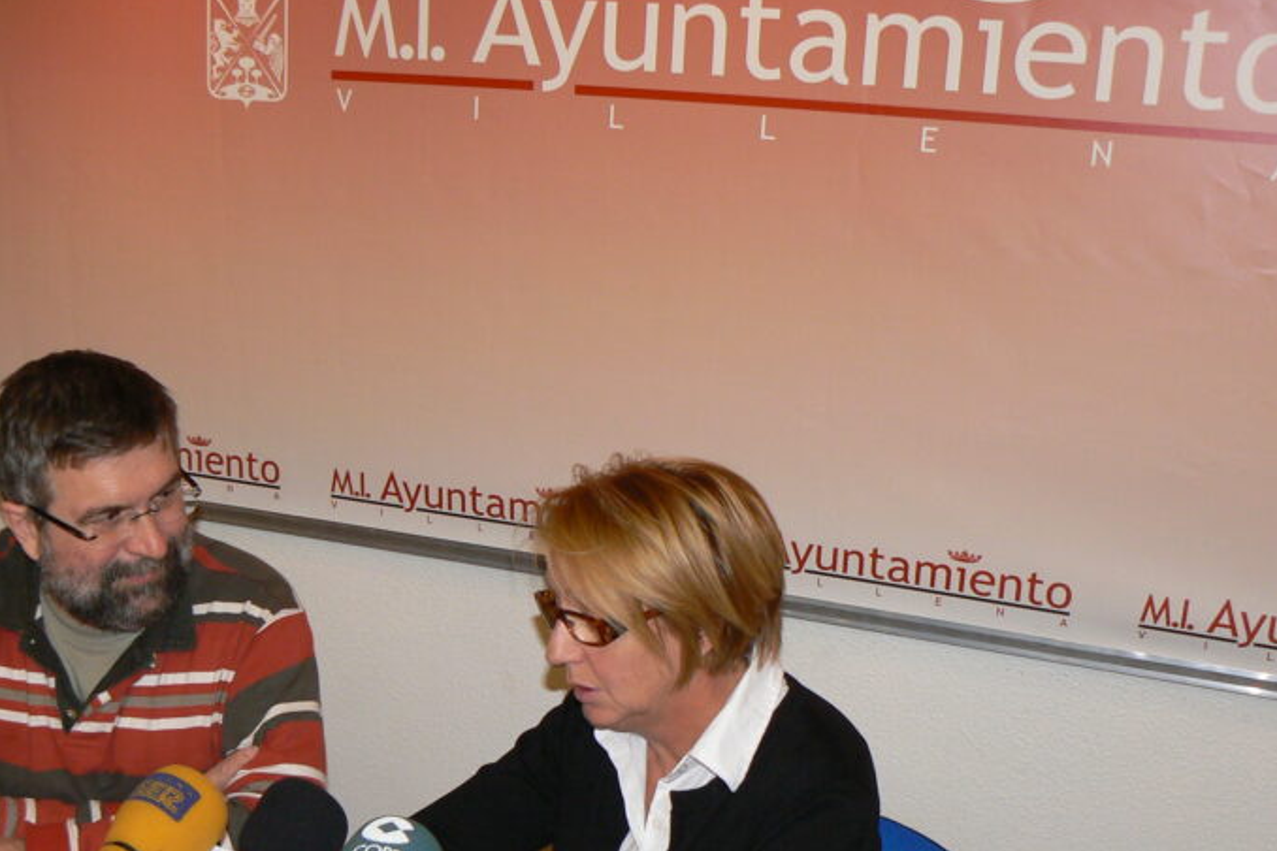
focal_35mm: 53
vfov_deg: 25.2
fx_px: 1880
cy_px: 627
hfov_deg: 37.1
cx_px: 418
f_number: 2.8
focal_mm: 6
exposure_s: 1/30
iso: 100
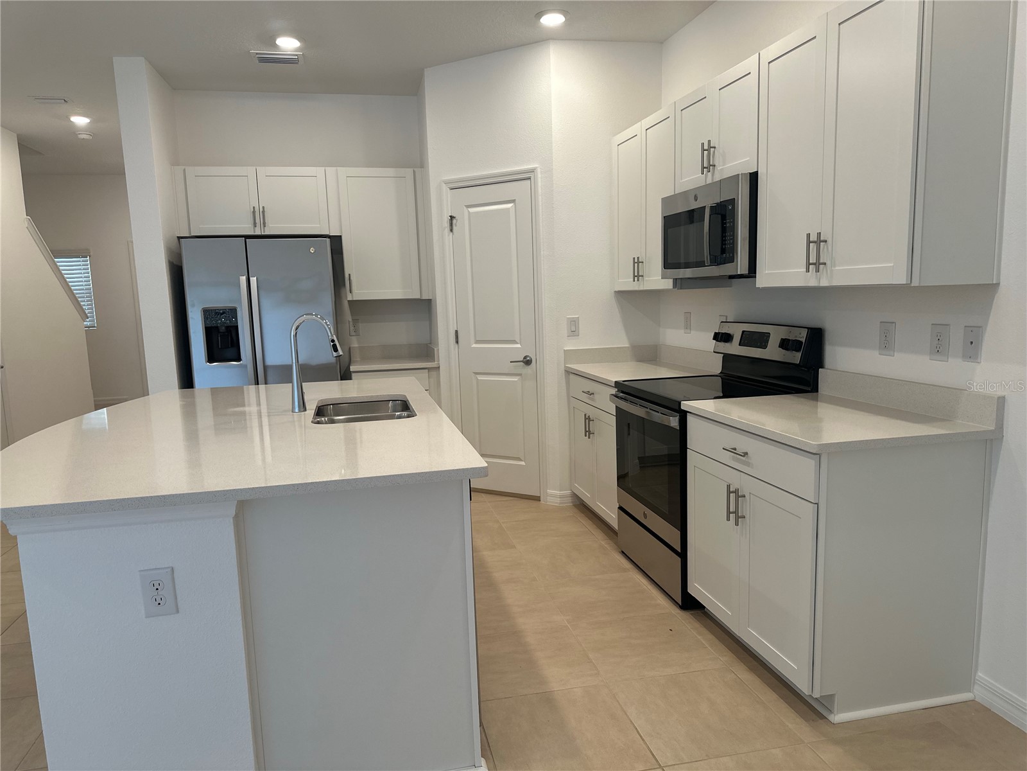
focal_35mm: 24
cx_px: 514
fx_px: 712
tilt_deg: -6.7
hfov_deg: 71.6
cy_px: 386
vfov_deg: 56.8
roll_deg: +1.0
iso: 100
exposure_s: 1/120
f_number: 1.78
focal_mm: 6.86
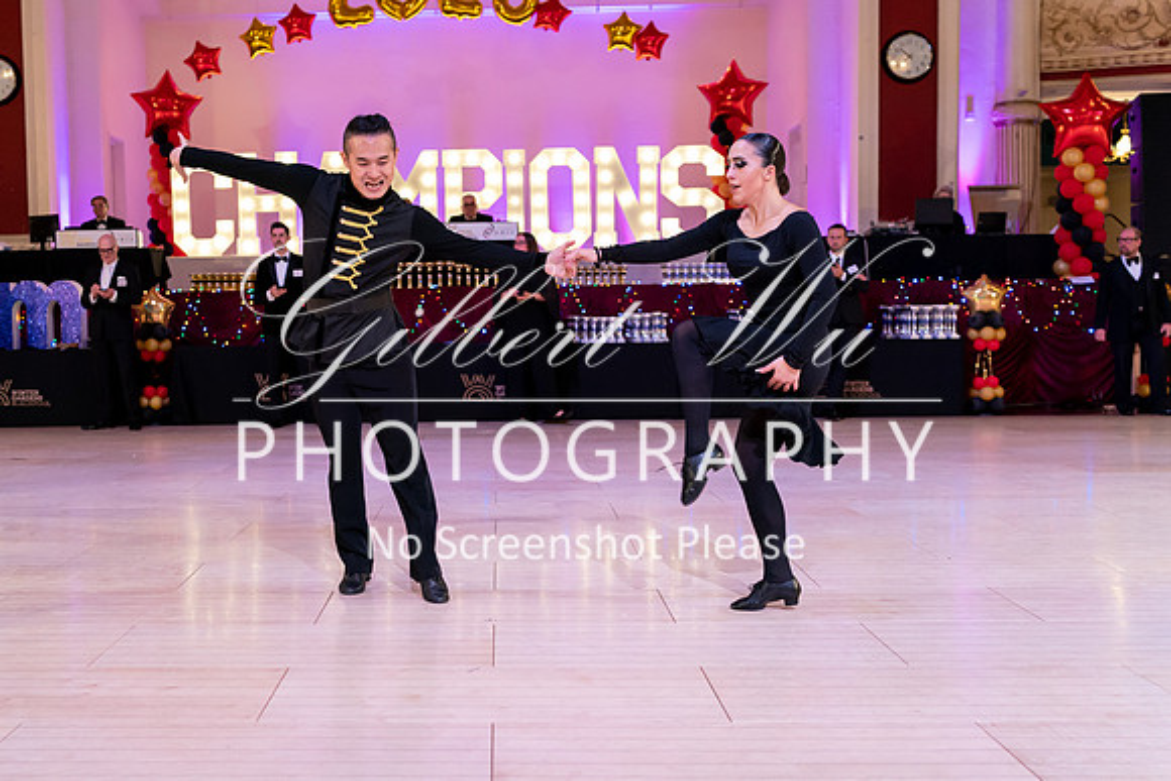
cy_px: 398
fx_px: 1422
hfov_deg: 44.4
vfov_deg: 30.7
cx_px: 440
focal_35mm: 44
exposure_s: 1/500
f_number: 2.8
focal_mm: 35
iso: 3200
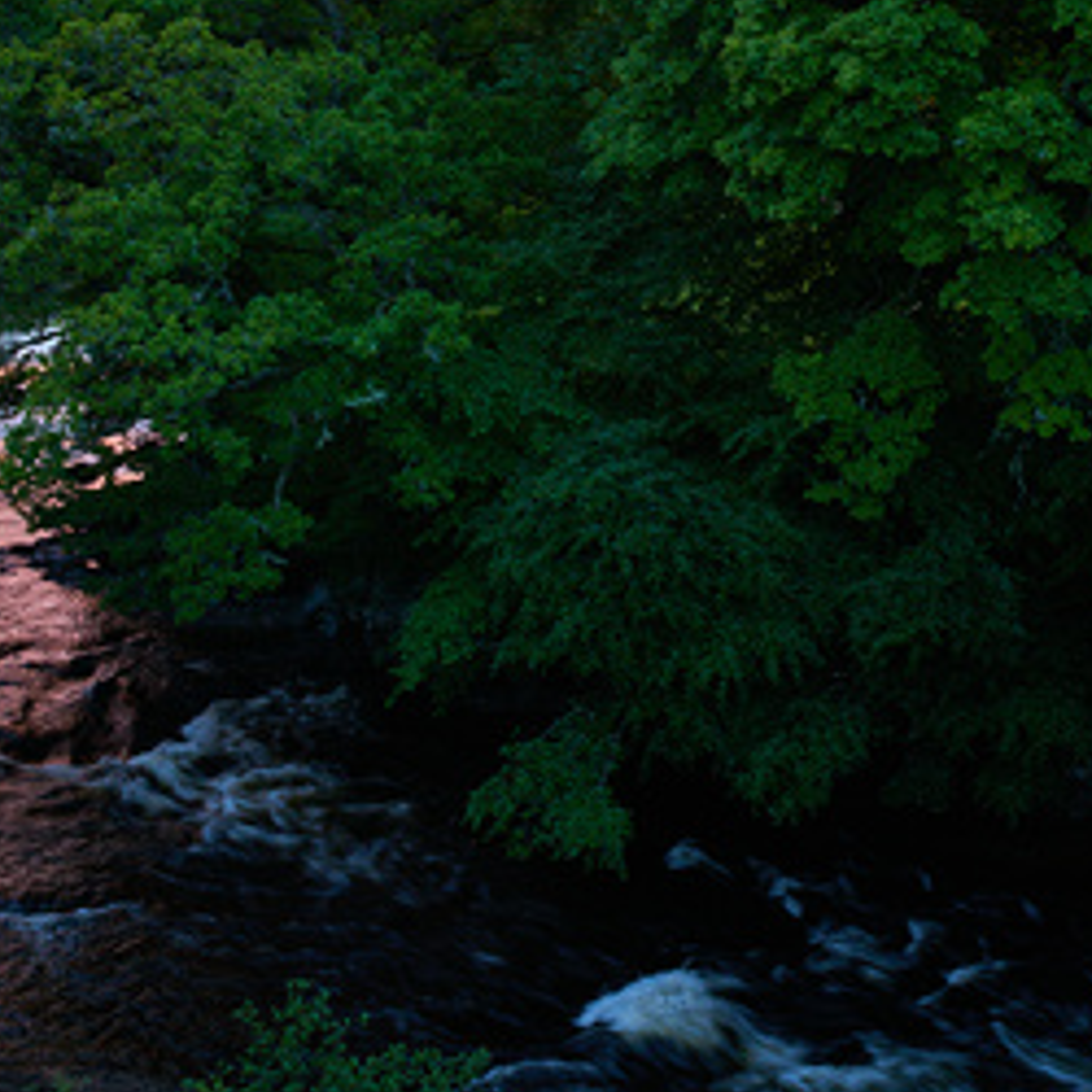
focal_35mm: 50
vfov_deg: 33.1
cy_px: 234
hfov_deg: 33.7
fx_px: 1785
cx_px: 725
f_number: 5.6
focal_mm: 21
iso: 100
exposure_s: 1/13
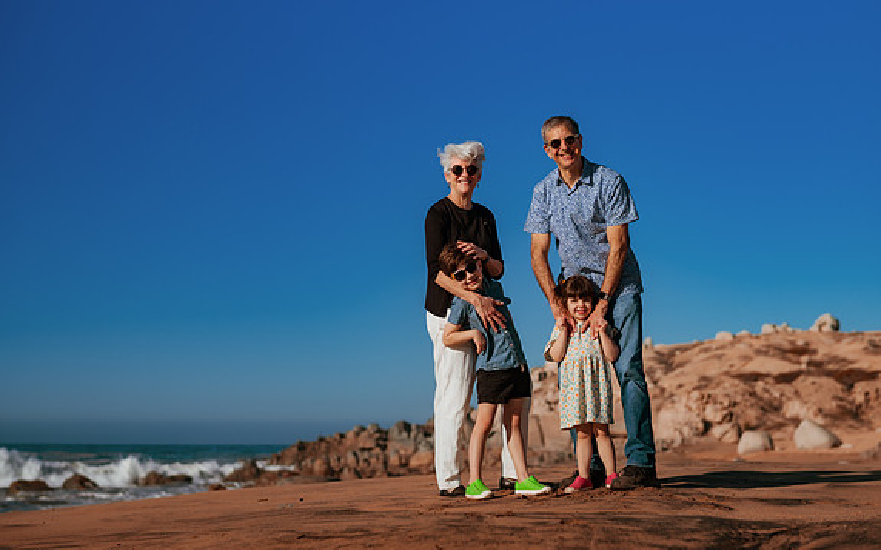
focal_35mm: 60
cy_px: 260
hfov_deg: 34.0
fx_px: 1440
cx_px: 445
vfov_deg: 21.6
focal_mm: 58
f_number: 3.2
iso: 50
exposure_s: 1/8000
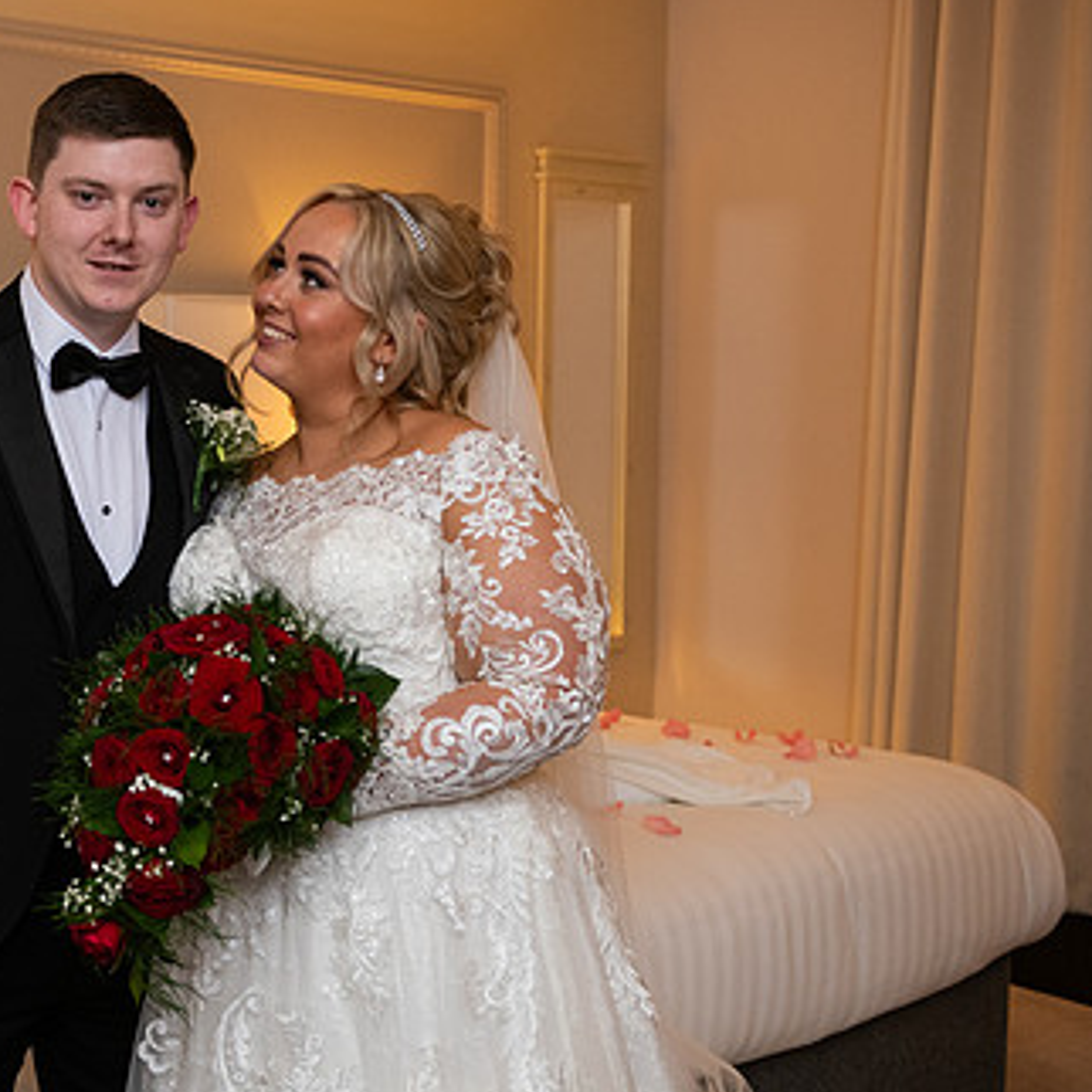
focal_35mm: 49
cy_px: 527
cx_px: 173
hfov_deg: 33.4
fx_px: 1749
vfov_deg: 34.7
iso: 800
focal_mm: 32
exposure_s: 1/160
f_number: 3.5
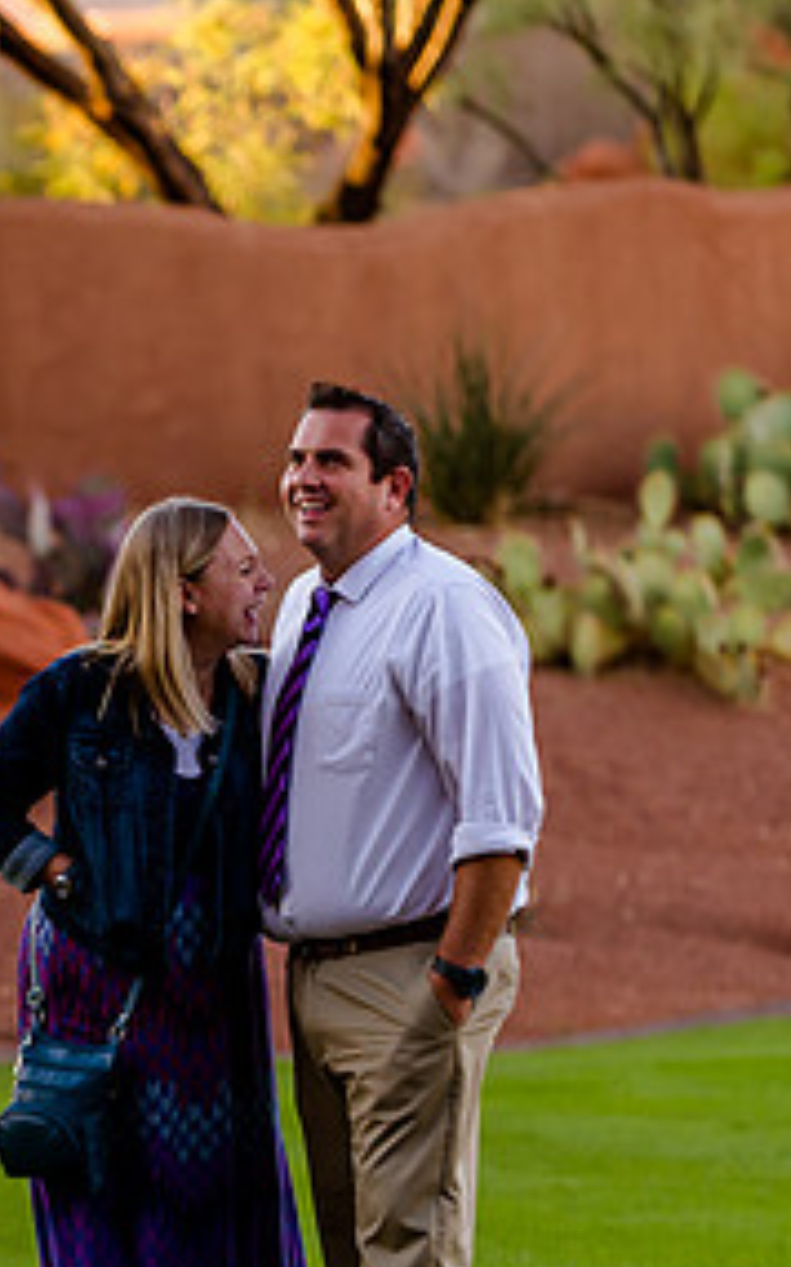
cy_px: 685
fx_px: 12044
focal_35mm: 349
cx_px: -69
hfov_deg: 3.8
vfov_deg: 6.0
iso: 200
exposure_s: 1/320
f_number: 2.8
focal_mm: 135
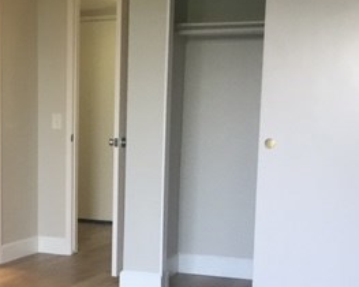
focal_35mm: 69
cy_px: 232
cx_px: 71
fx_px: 733
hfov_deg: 27.0
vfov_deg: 21.8
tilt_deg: -8.9
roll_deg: -0.6
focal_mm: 4.15
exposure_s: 1/33
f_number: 2.2
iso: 50
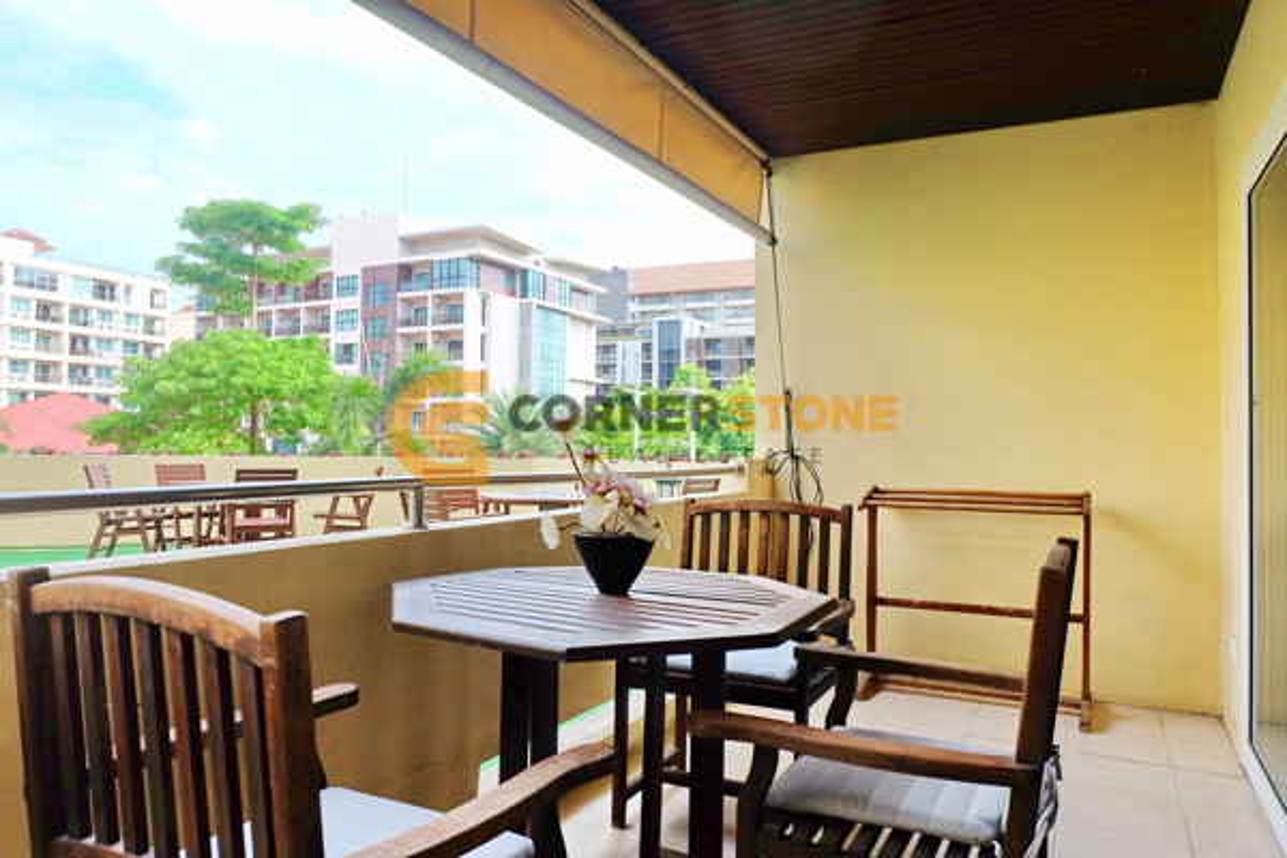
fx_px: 858
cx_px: 644
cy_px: 429
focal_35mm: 24
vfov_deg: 53.1
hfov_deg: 73.7
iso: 400
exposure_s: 1/160
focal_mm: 16
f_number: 7.1
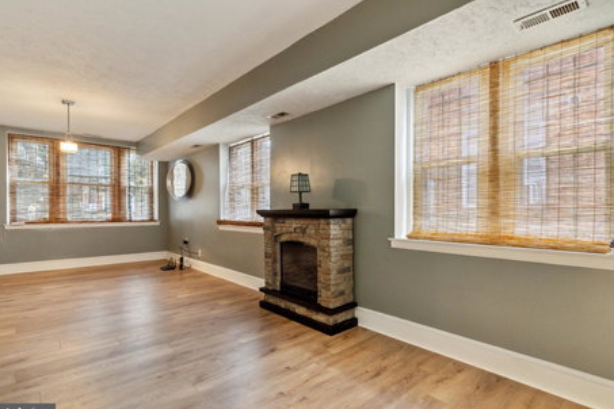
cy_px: 210
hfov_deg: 90.0
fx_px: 307
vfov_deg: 67.4
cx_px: 310
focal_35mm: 18
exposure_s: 1/125
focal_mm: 17
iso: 2000
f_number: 5.6
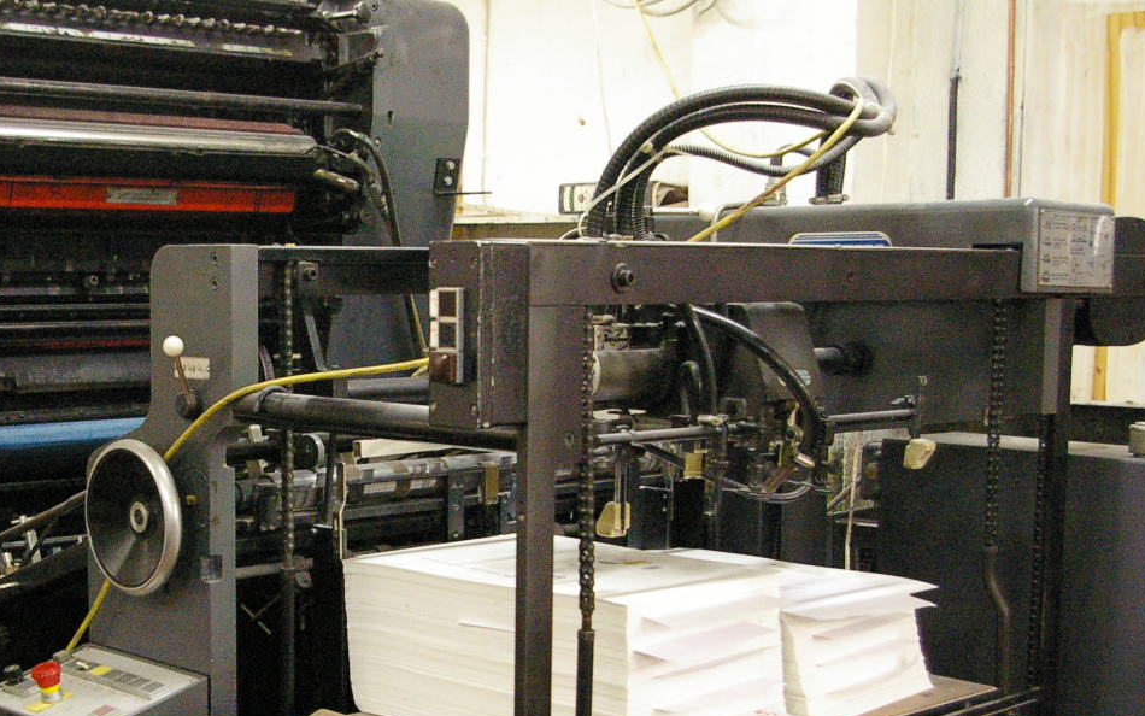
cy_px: 492
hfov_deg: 35.5
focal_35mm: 57
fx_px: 1773
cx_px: 400
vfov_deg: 22.7
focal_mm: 23
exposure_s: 1/60
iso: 3200
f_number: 4
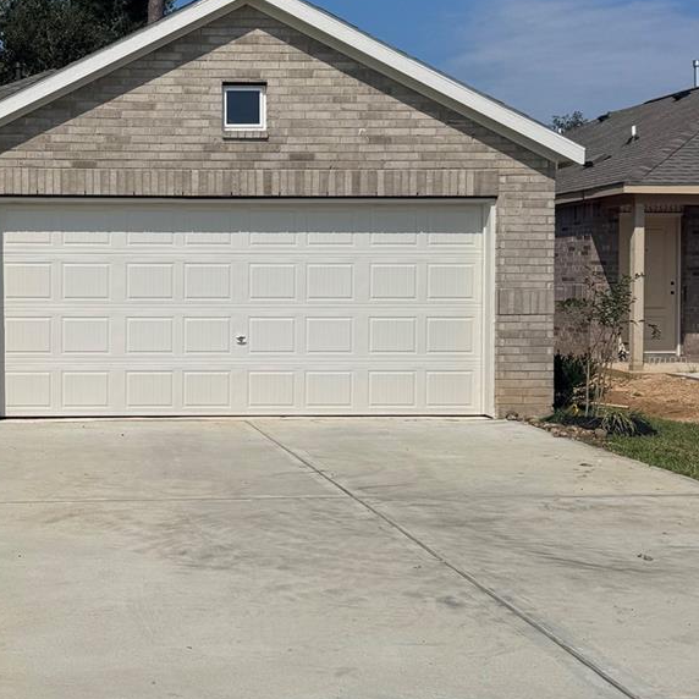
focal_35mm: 57
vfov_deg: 30.0
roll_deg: +0.1
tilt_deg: -2.1
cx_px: 104
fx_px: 1302
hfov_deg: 29.1
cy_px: 314
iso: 80
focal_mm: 6.76
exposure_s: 1/10417
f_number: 1.78
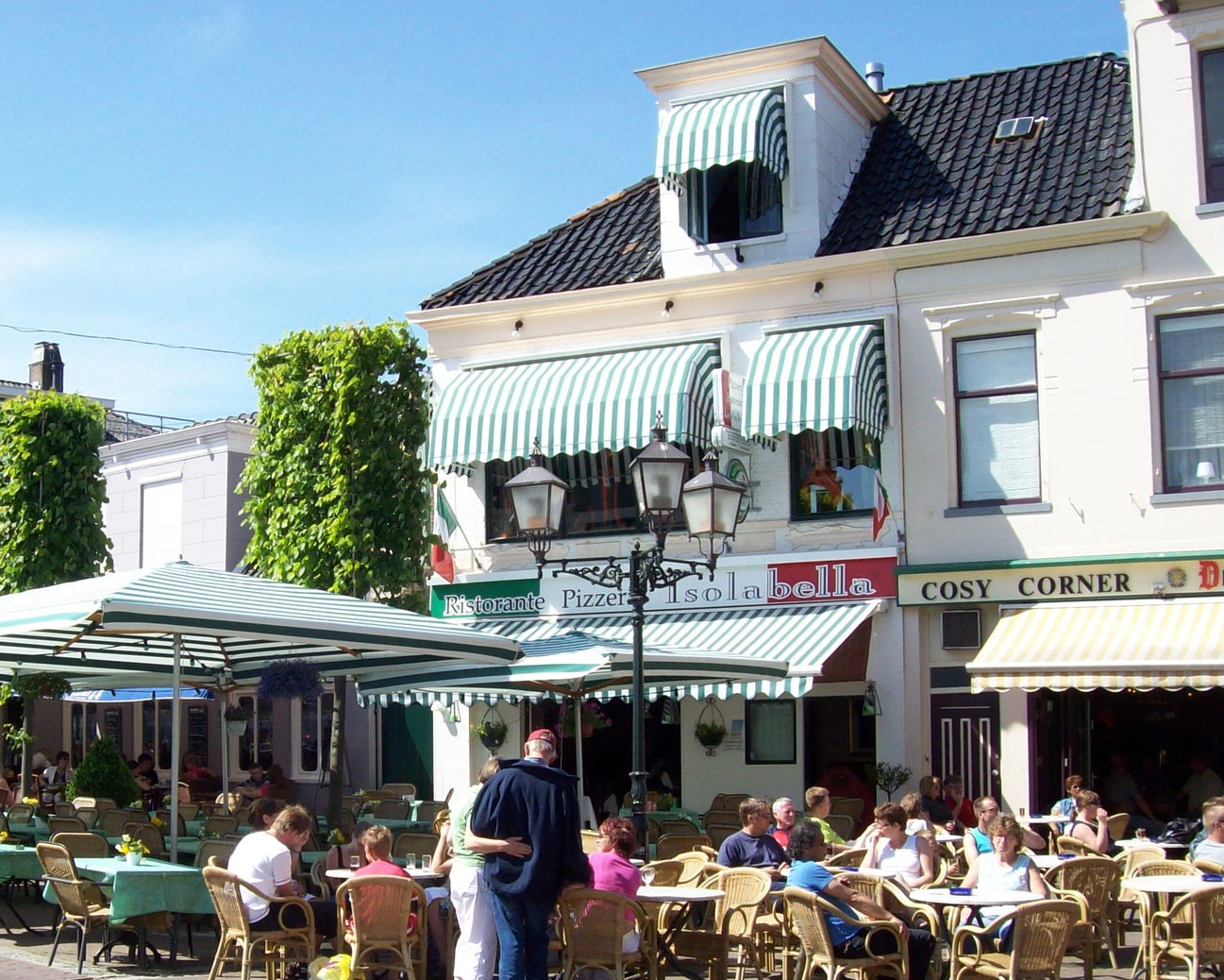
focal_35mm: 52
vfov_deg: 28.9
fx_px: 1884
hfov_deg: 35.5
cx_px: 369
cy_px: 663
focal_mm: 6
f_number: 4.8
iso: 80
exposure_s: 1/359
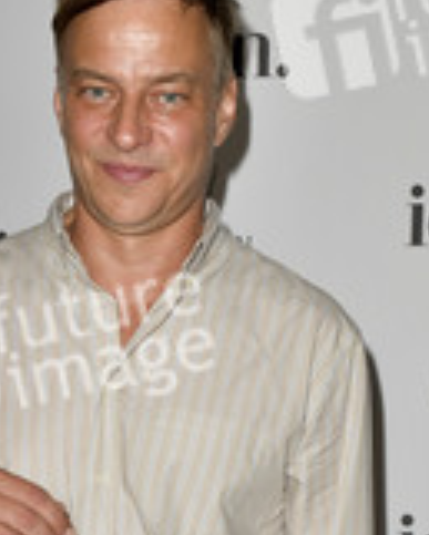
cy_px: 518
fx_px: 1665
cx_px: 140
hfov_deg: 14.7
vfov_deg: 17.9
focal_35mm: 105
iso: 640
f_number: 6.3
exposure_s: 1/250
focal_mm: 45
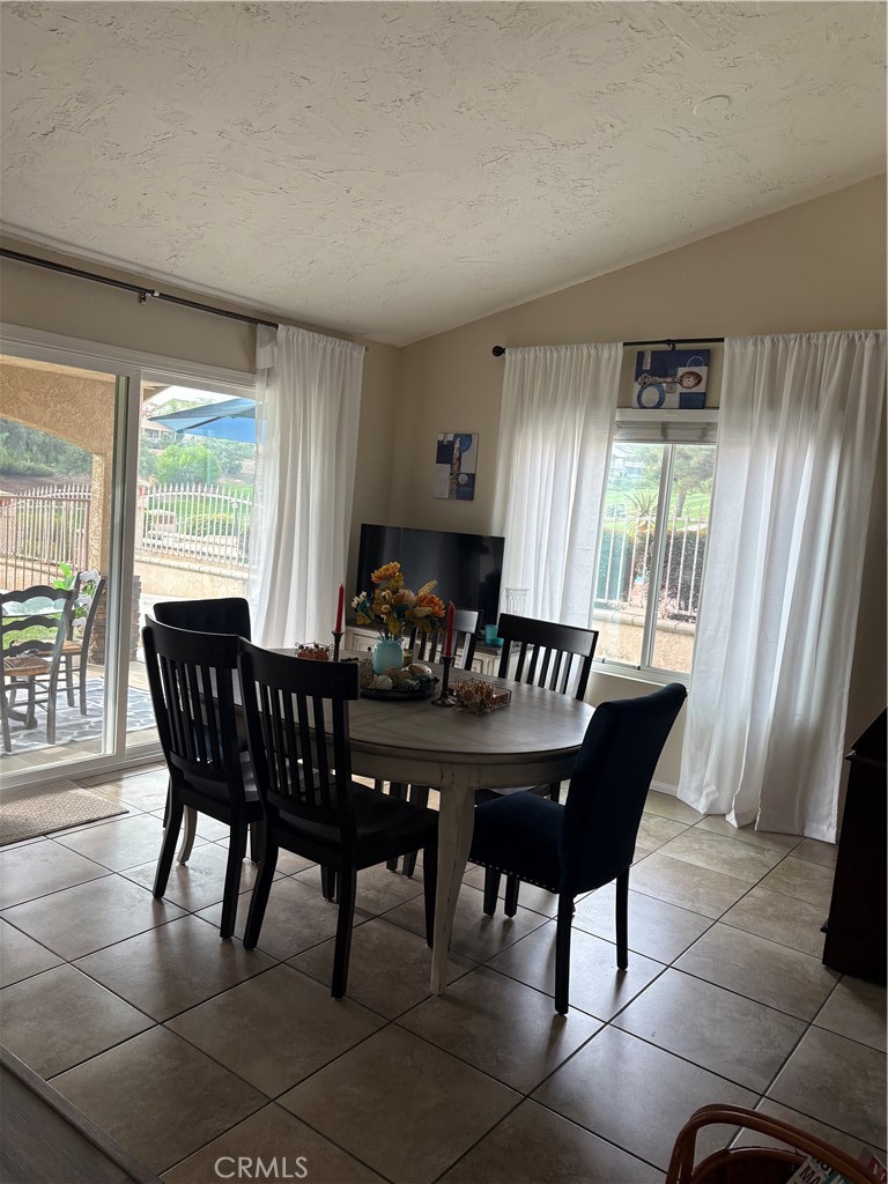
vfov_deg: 67.3
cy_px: 592
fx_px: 889
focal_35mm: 26
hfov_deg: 53.1
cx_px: 444
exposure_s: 1/120
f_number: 1.6
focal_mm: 5.96
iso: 64
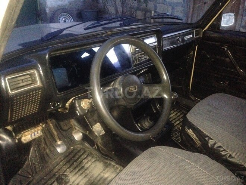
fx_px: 235
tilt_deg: -22.8
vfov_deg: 42.9
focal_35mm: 33
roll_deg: +0.7
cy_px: 92
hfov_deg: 55.4
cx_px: 123
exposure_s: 1/16
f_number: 2.4
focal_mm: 4.12
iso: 800
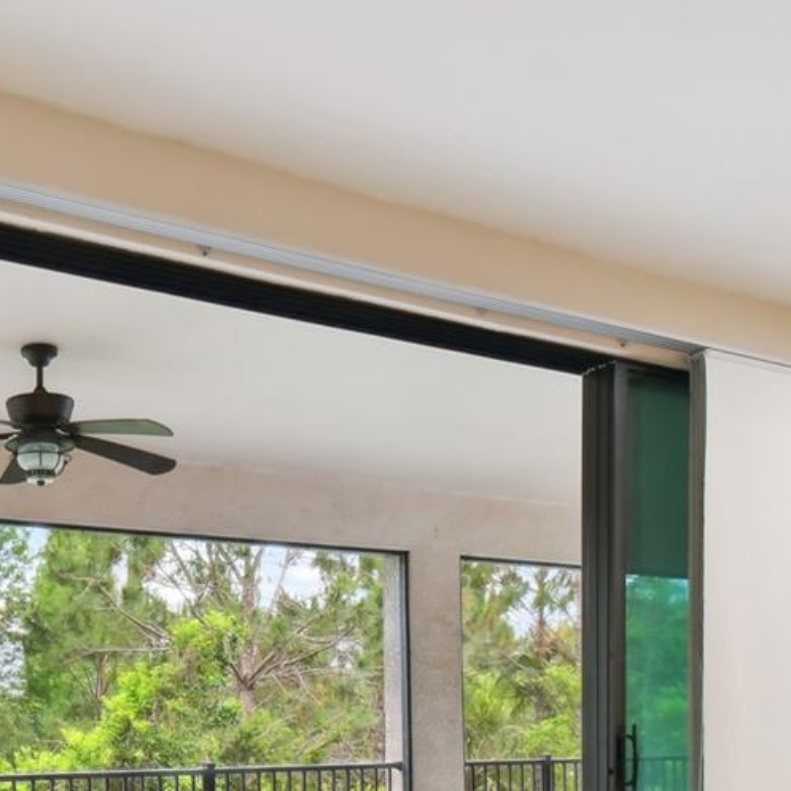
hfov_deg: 37.8
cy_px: 788
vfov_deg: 36.8
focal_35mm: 41
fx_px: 1060
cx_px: 59
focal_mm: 10
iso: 100
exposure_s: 1/6
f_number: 7.1
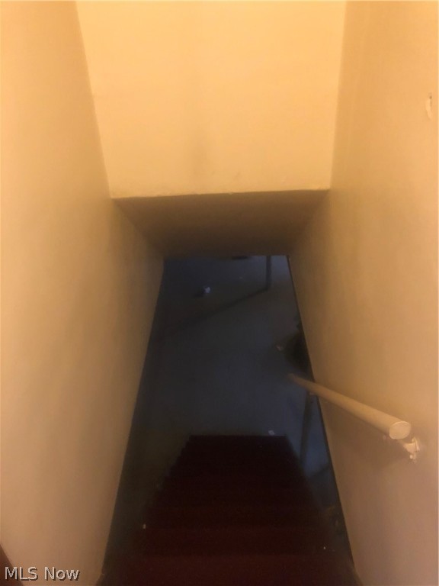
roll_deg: -0.7
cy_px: 293
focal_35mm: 28
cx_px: 220
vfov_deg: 63.4
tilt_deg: -34.8
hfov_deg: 49.7
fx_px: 473
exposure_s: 1/6
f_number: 1.8
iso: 100
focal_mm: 3.99
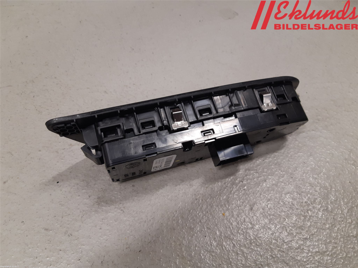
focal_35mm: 26
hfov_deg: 67.3
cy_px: 134
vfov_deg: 53.1
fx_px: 269
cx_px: 179
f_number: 1.7
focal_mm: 3.93
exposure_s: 1/50
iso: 100
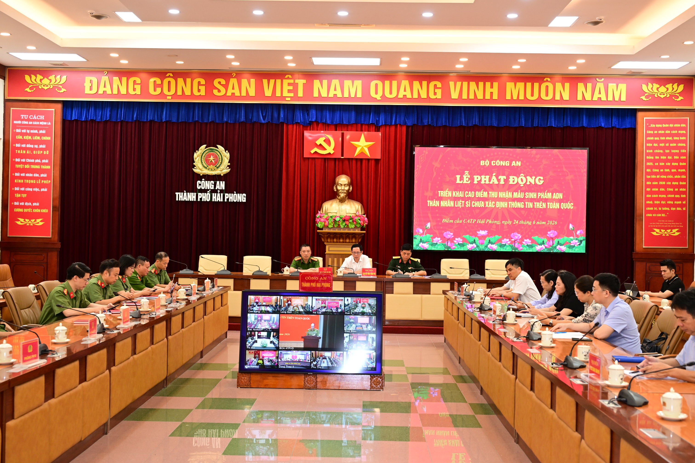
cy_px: 232
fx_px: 811
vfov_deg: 31.9
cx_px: 348
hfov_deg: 46.4
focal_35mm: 42
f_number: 4
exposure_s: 1/160
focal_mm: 42
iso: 1600
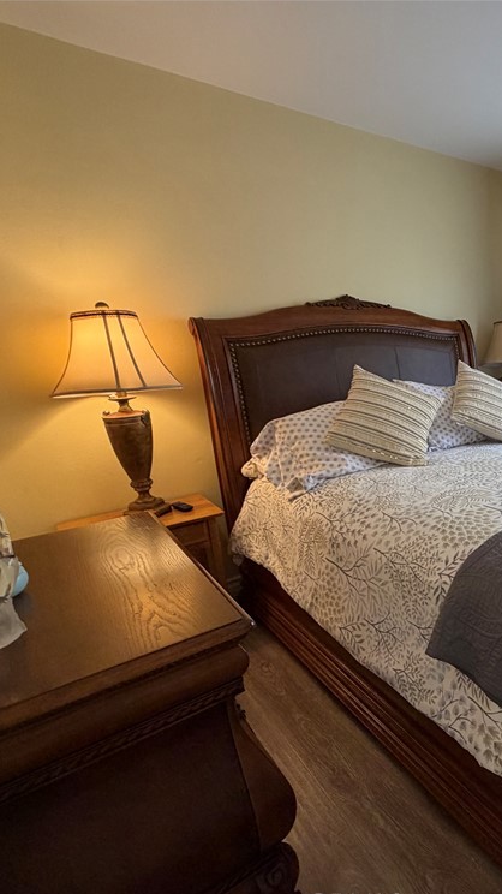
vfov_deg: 83.8
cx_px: 500
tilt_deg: -14.0
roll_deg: +2.1
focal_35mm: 21
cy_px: 460
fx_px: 497
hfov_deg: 45.4
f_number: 2.2
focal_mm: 2.22
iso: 200
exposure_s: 1/60
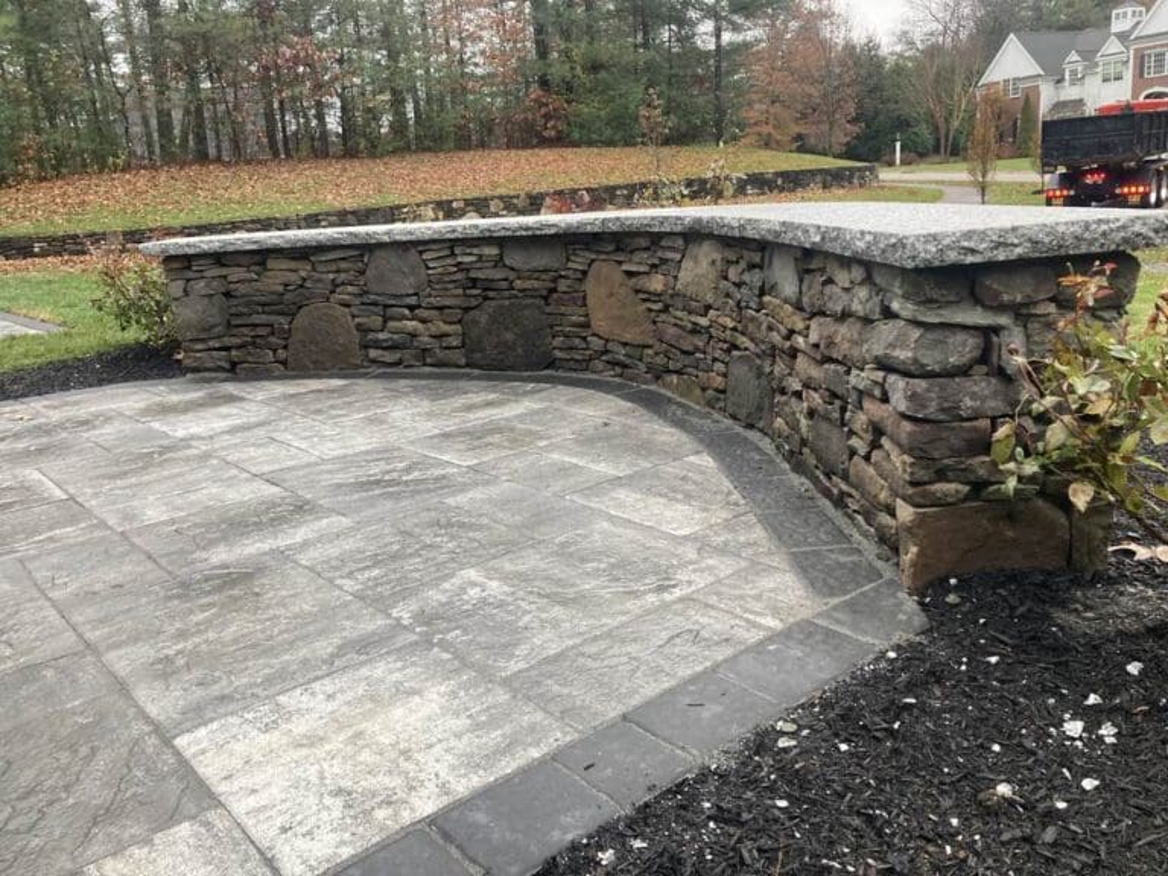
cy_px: 438
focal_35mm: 28
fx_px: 945
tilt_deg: -14.6
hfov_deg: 63.4
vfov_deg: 49.7
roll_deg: +3.5
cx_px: 584
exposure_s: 1/60
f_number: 1.8
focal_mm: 3.99
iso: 100
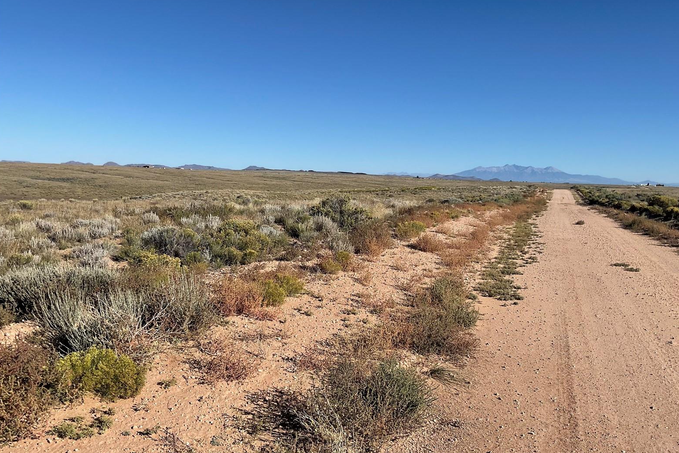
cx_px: 345
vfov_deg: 42.3
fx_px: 585
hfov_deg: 60.3
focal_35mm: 31
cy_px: 242
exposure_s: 1/2667
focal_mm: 3
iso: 16
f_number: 1.8
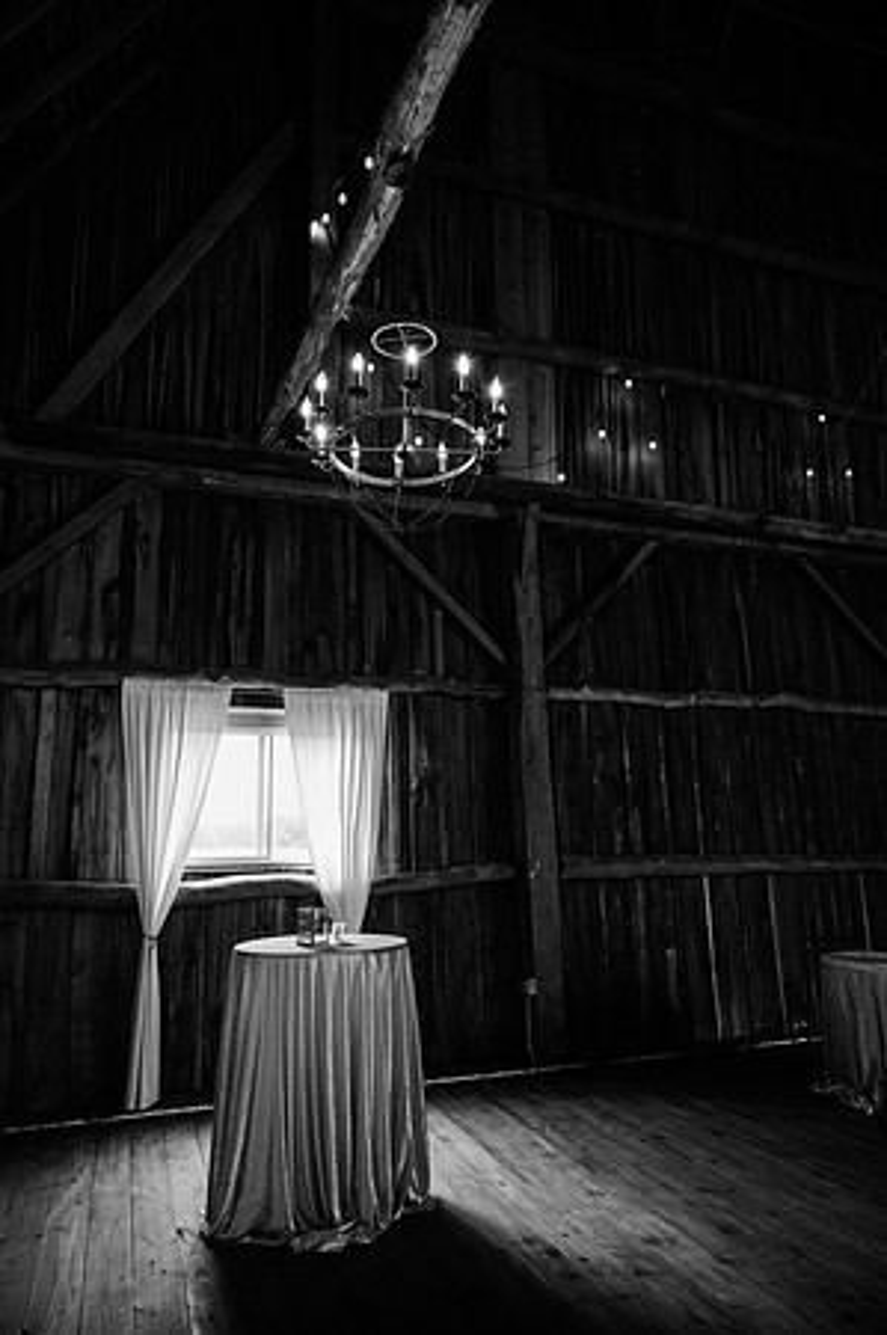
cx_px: 444
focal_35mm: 24
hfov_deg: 53.0
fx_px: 889
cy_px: 668
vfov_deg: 73.8
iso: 640
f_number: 4.5
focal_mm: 24
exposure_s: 1/200
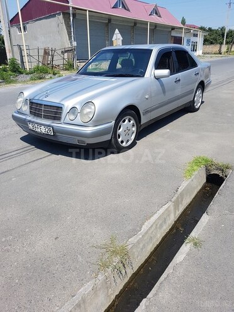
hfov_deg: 53.1
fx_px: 234
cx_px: 117
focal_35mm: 26
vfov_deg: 67.3
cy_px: 156
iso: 50
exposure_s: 1/2168
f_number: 1.7
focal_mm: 4.2
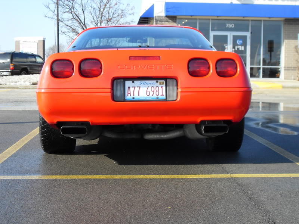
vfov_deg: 21.3
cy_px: 112
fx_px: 596
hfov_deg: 28.2
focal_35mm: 69
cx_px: 150
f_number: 4
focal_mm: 11.8
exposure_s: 1/250
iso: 80
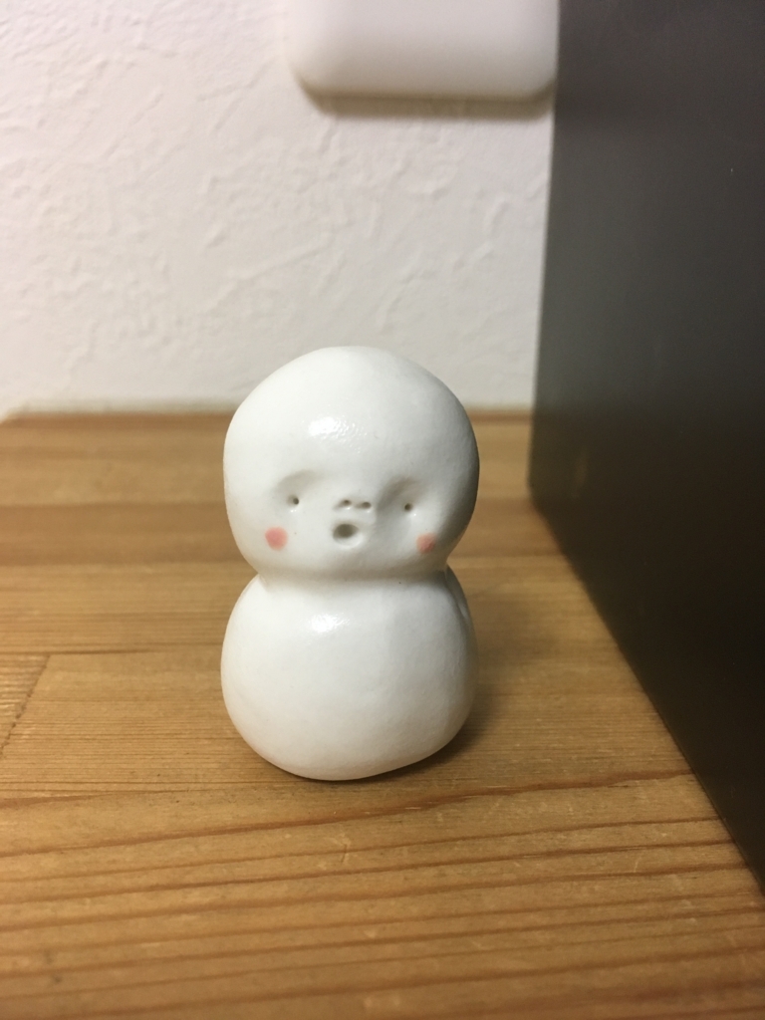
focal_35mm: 29
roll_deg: +0.4
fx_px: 855
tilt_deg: -18.8
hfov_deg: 48.2
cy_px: 510
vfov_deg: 61.7
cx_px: 382
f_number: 2.2
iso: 125
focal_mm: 4.15
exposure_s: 1/30
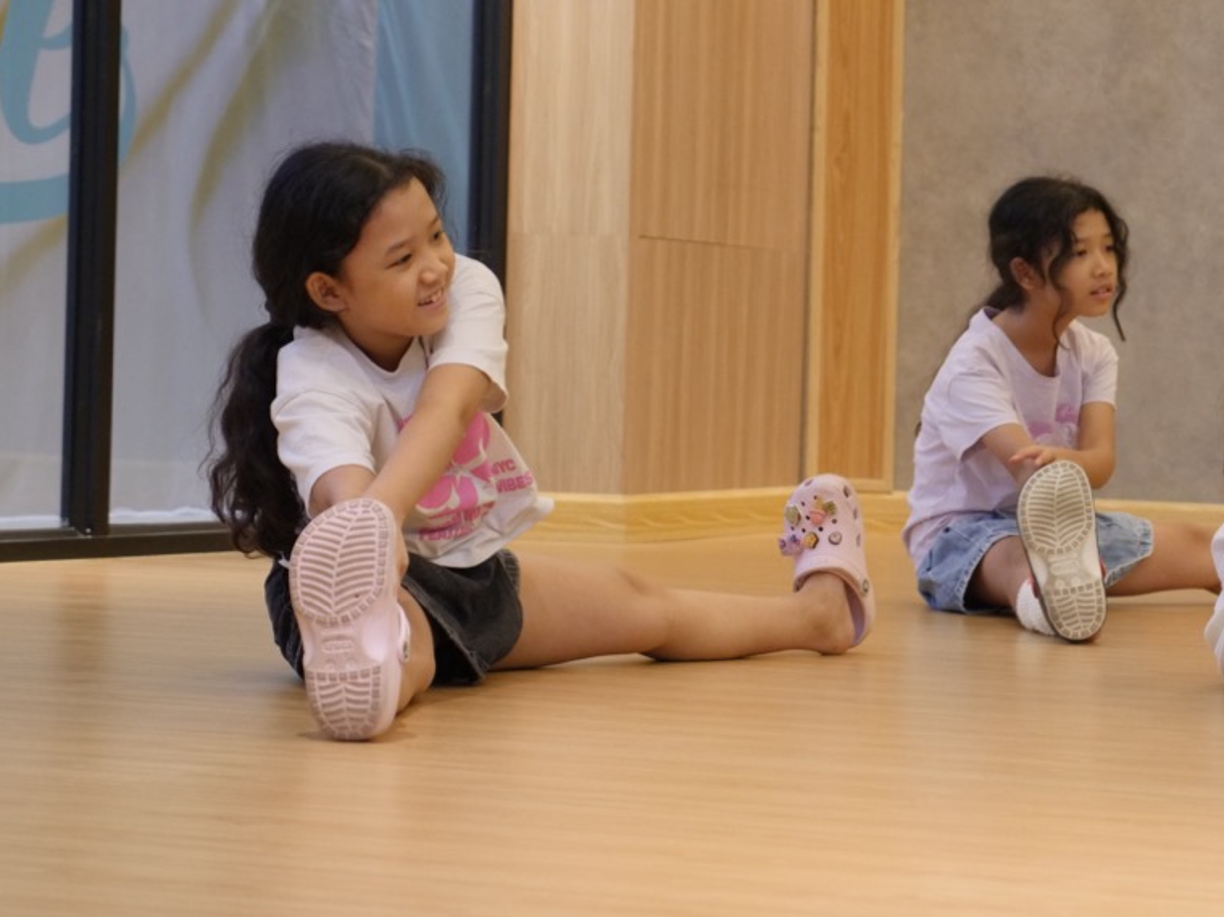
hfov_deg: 16.6
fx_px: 4172
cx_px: 951
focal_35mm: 118
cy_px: 413
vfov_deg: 12.6
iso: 1000
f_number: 2.8
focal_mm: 35
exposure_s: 1/125
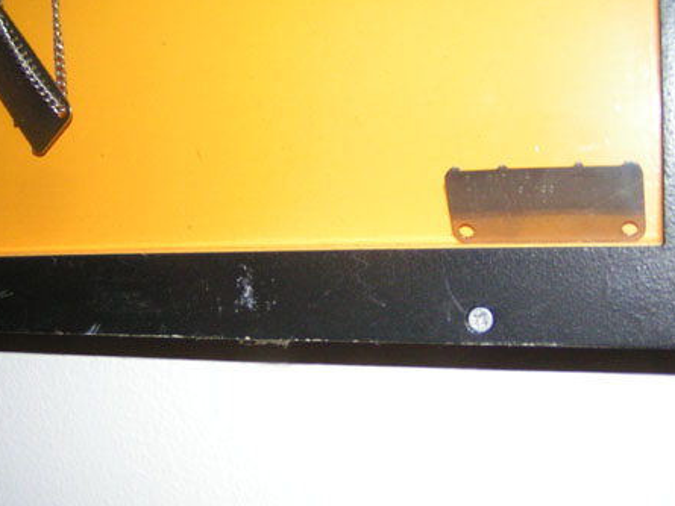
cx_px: 335
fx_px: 917
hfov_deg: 40.4
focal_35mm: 47
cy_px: 261
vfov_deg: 30.9
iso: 200
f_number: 2.8
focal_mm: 5.8
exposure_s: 1/40
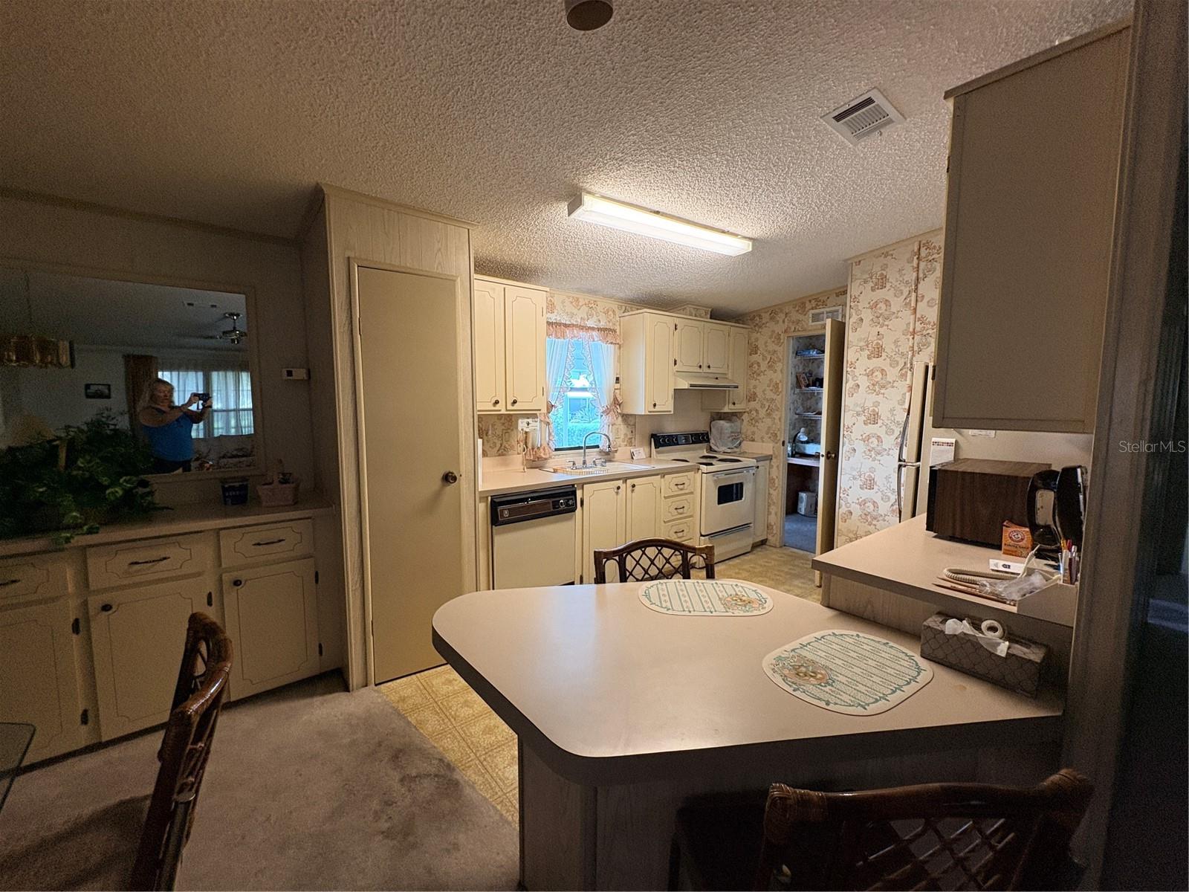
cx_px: 594
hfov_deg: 102.1
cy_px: 446
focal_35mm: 14
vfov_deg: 85.7
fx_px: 481
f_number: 2.2
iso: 200
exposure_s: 1/60
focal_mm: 2.22
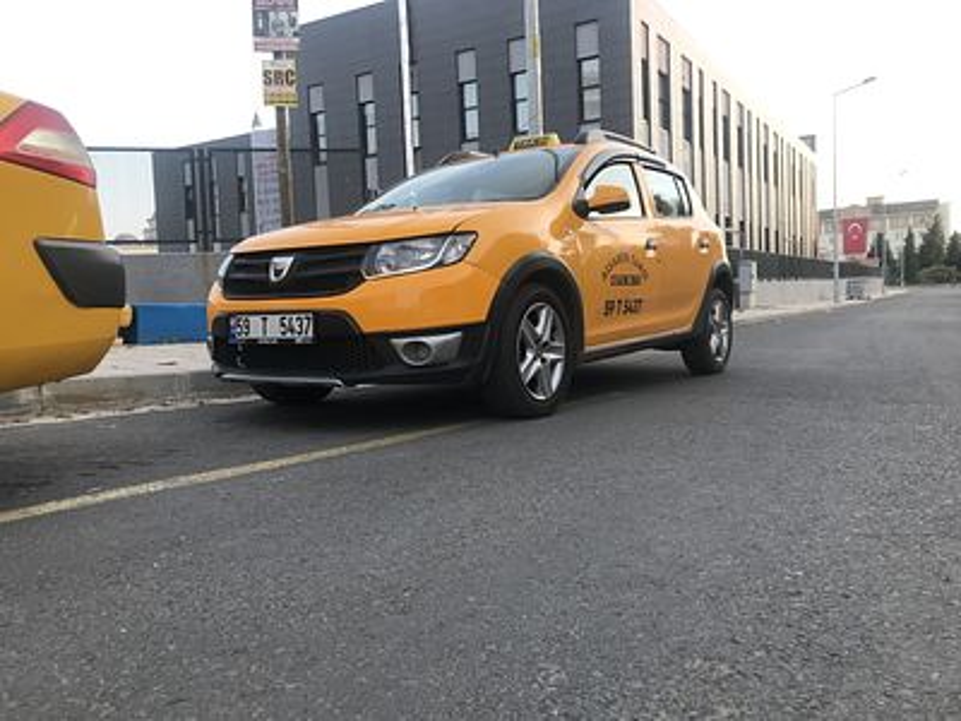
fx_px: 777
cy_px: 360
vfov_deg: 49.7
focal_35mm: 28
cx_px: 480
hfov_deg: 63.4
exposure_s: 1/100
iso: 25
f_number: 1.8
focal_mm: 3.99
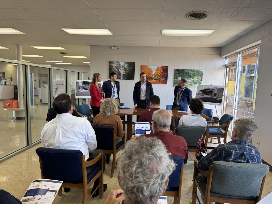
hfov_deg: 71.6
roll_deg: -2.0
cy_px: 102
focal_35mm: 24
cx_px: 136
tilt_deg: -6.0
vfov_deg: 56.8
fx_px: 189
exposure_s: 1/120
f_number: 1.78
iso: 125
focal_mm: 6.76
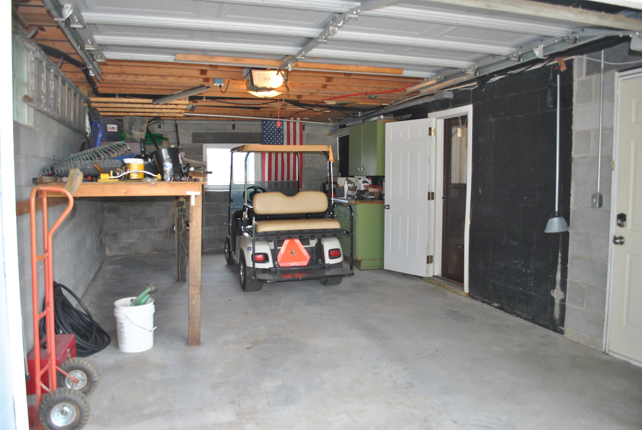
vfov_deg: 48.0
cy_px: 215
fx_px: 482
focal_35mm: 27
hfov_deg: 67.3
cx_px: 321
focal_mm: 18
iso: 200
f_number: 3.5
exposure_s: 1/100
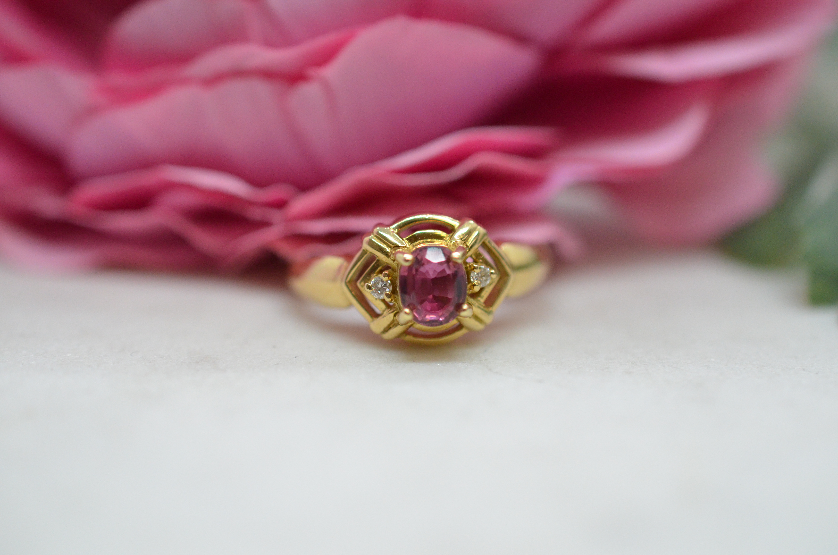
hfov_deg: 33.5
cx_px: 419
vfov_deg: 22.5
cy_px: 278
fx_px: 1394
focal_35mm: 60
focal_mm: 40
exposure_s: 1/1600
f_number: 4
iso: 2500
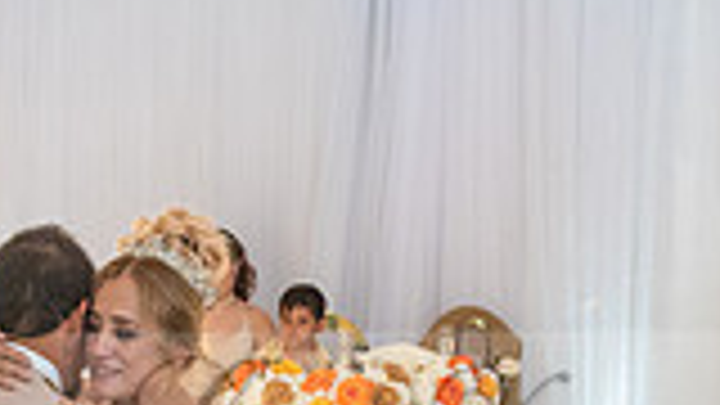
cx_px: 305
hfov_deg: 17.9
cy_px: 528
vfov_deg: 9.9
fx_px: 2291
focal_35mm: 120
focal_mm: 24
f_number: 4.5
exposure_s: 1/160
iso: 1000
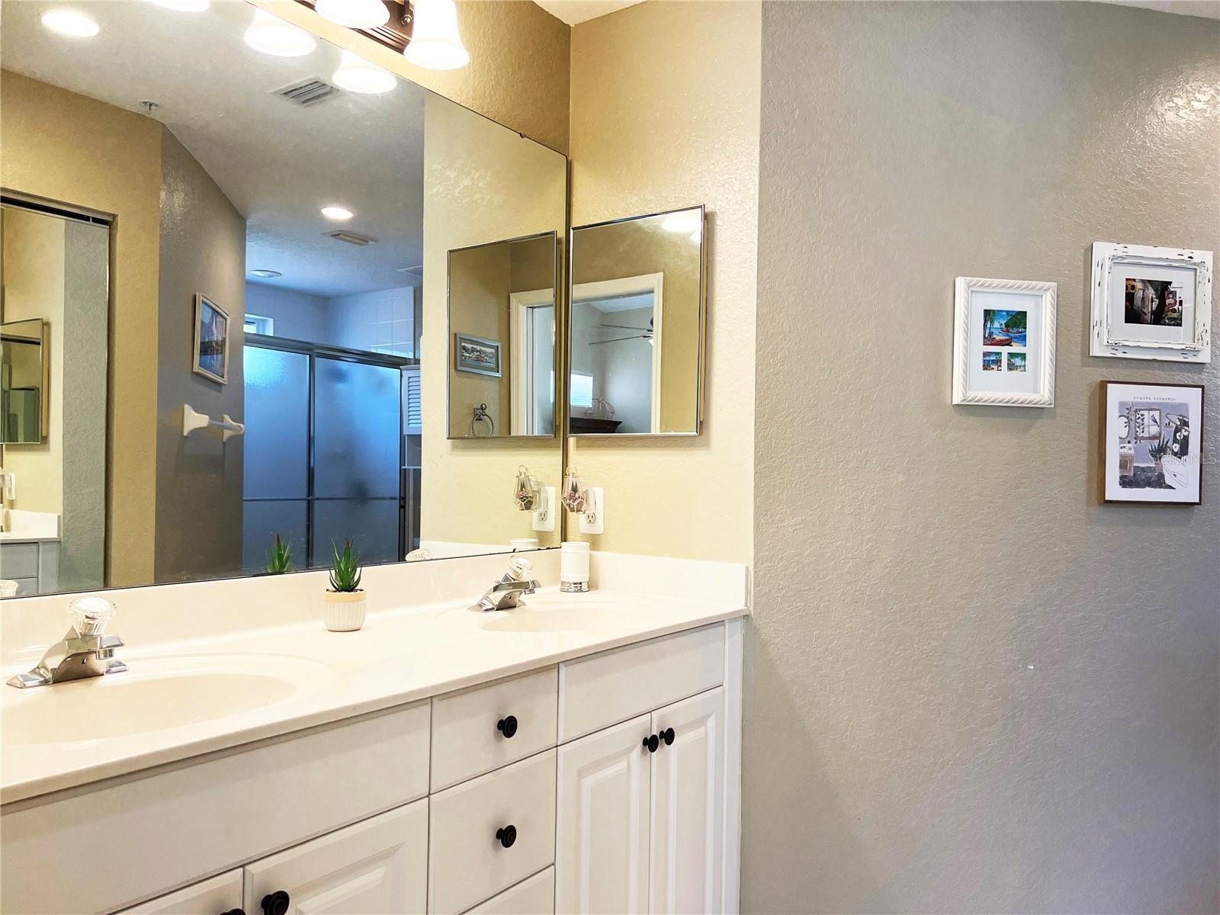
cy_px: 458
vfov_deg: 53.1
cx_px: 610
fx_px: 916
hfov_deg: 67.3
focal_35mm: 26
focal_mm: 5.7
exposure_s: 1/120
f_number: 1.5
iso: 100
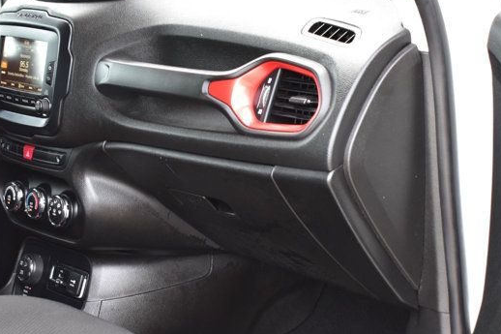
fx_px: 1280
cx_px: 243
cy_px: 224
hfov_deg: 22.2
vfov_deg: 14.8
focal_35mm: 92
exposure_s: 1/20
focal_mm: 31
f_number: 6.3
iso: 400
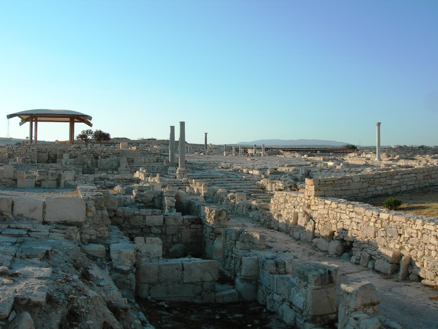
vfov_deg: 37.7
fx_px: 481
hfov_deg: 49.0
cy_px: 164
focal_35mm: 38
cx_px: 219
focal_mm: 7.8
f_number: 4.8
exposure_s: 1/390
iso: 50
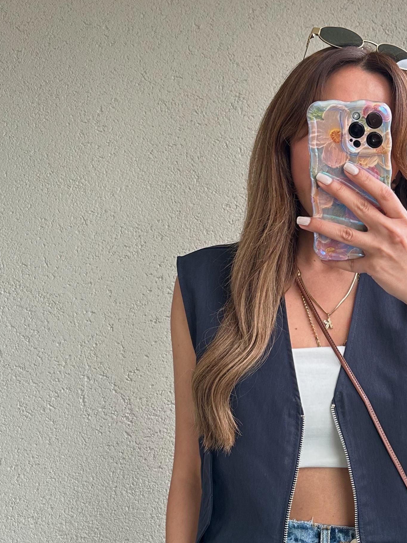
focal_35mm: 53
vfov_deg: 35.8
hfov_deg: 25.8
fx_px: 831
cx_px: 426
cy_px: 364
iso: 200
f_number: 1.78
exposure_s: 1/121
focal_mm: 6.86
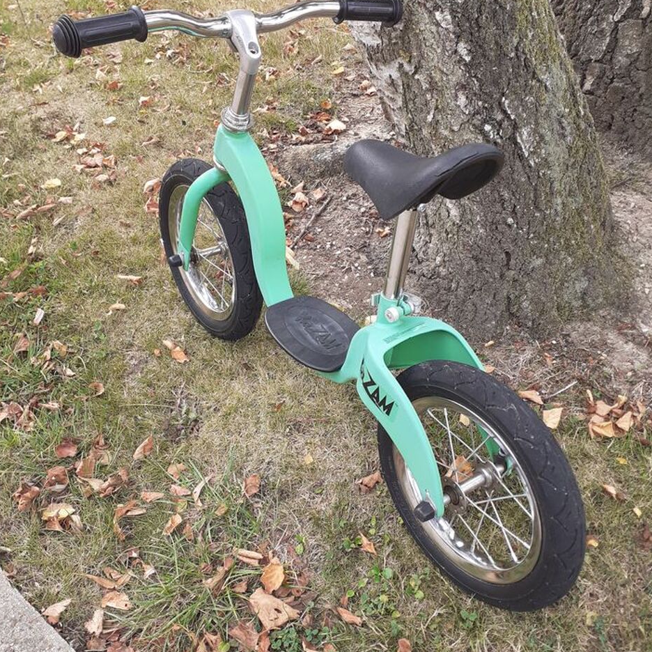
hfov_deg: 48.4
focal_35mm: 34
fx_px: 725
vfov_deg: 48.4
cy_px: 333
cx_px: 317
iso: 40
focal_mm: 3.6
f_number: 1.9
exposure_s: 1/184
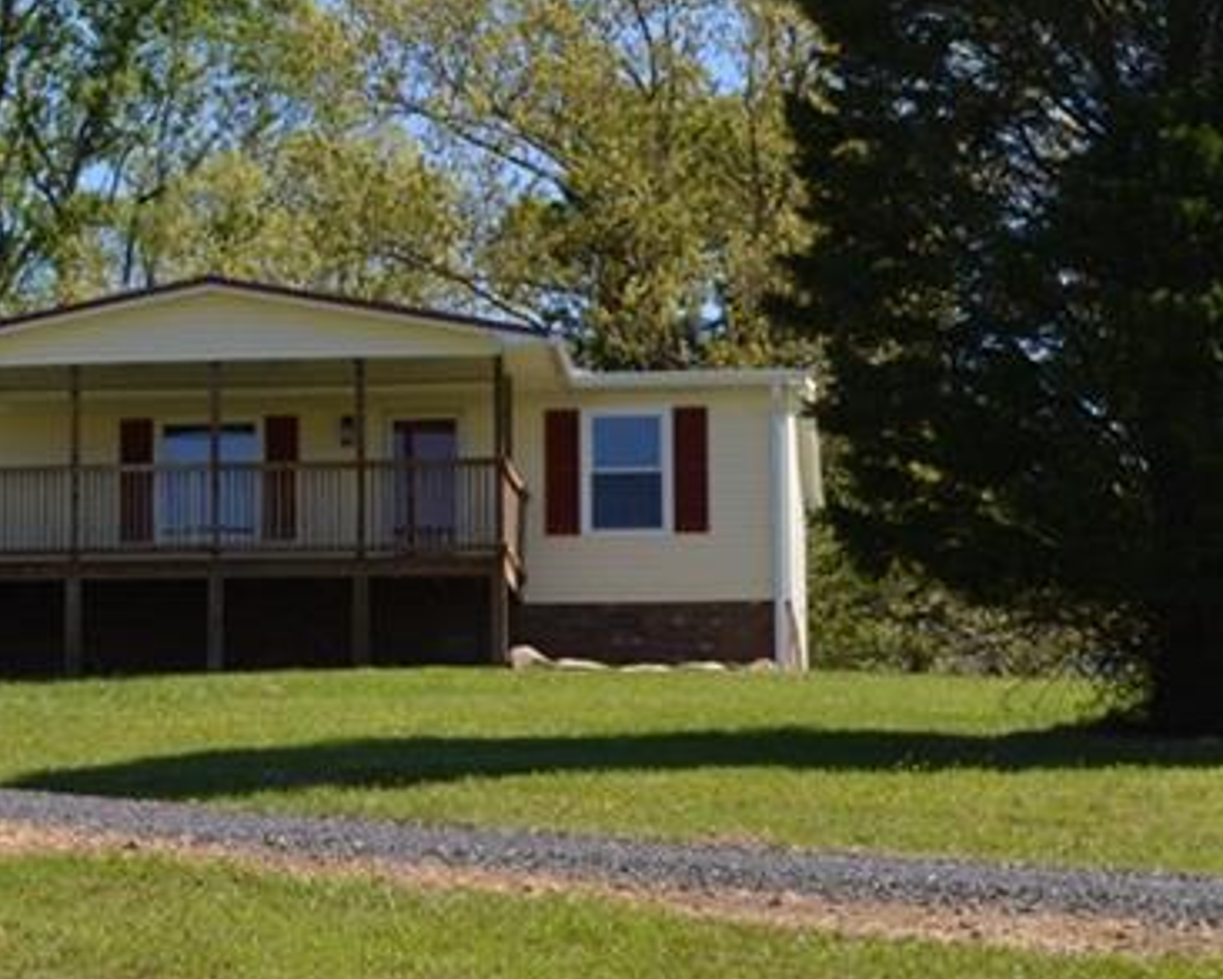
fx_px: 4562
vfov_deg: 12.2
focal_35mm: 126
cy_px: 434
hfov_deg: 14.8
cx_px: -167
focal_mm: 32
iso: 100
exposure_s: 1/200
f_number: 7.1
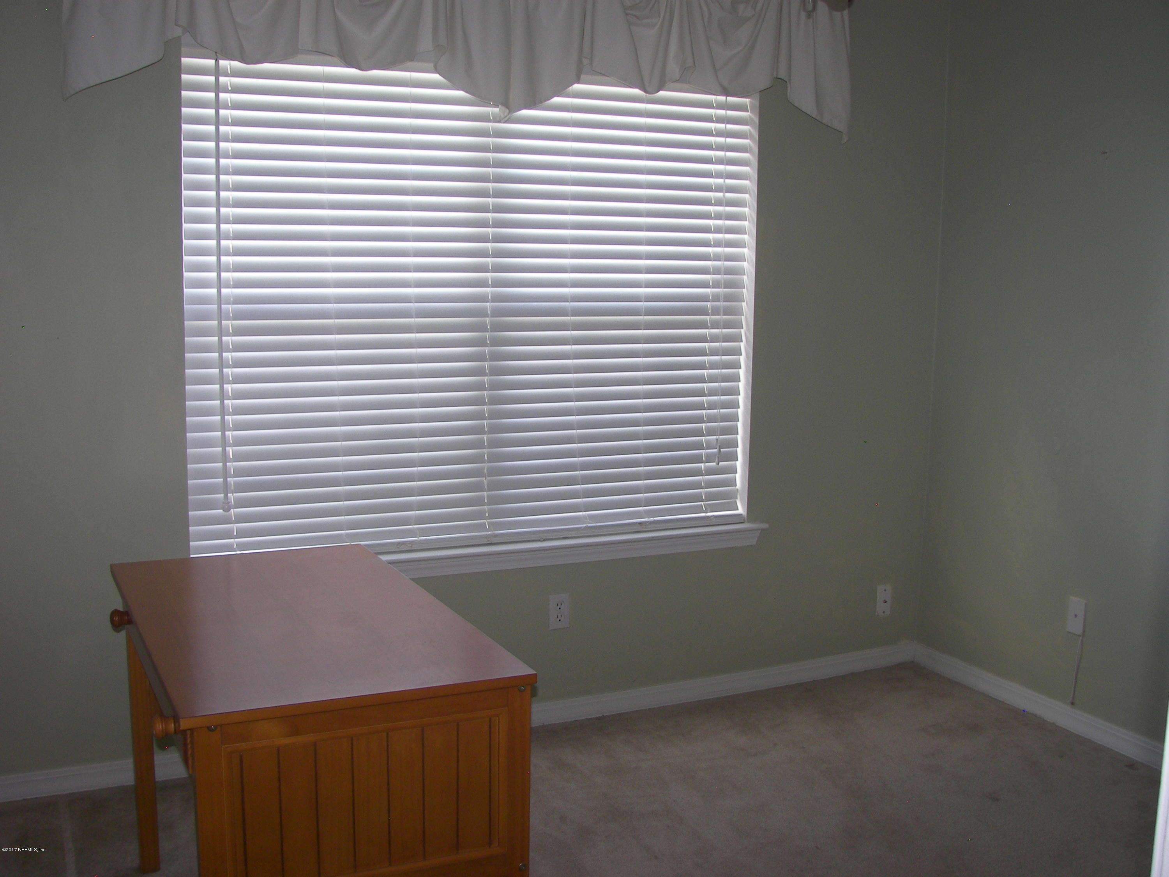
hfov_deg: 51.4
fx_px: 1216
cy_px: 438
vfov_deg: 39.7
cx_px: 584
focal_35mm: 36
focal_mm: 6
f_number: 2.8
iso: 64
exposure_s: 1/30
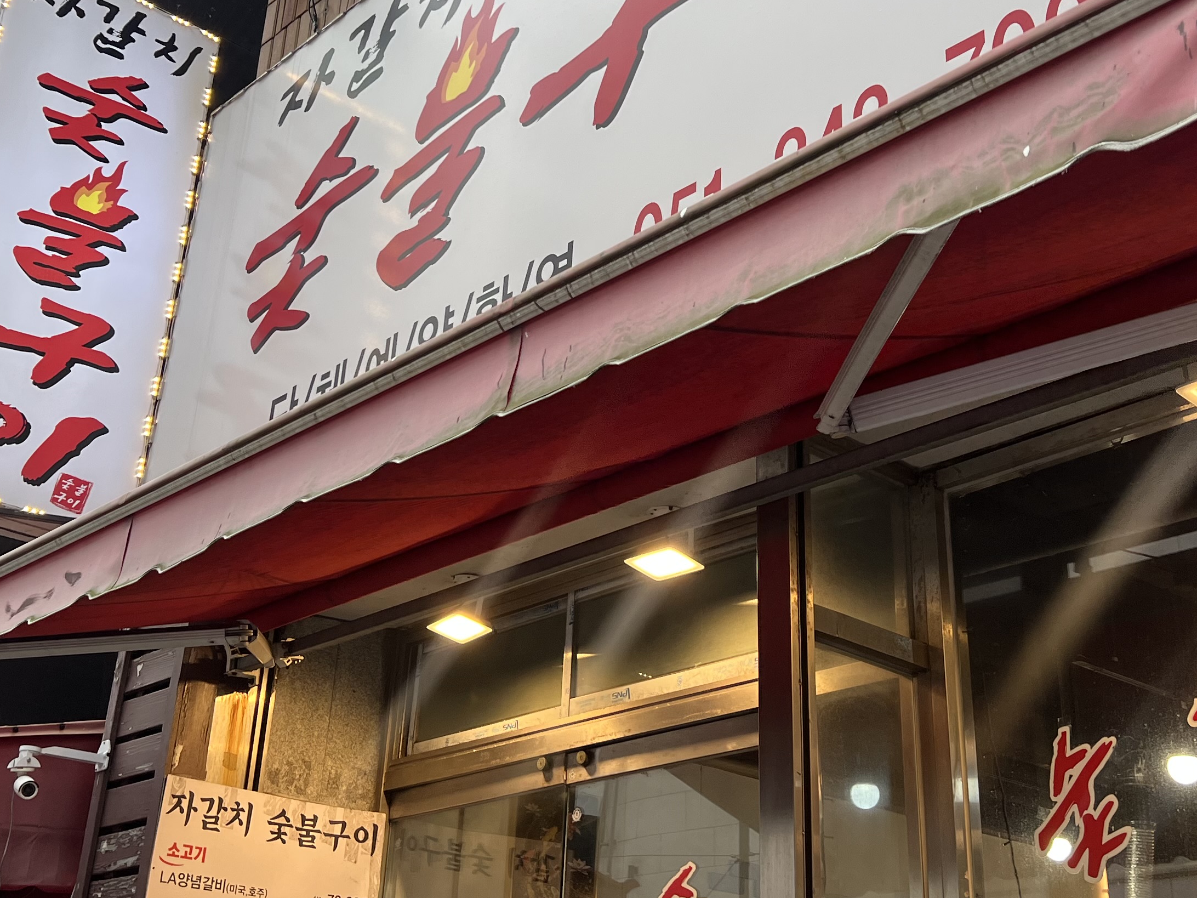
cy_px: 314
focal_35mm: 48
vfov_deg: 30.1
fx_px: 1660
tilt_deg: +26.5
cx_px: 649
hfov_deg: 39.6
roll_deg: -2.4
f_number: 1.5
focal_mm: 5.7
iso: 50
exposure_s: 1/361
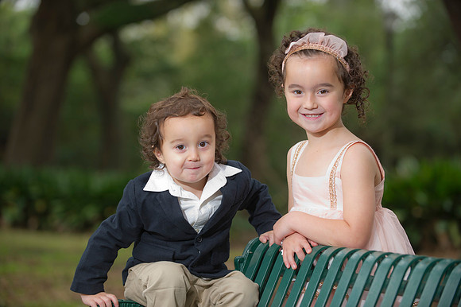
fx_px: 1408
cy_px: 154
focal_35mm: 110
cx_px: 230
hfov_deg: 18.6
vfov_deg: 12.4
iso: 400
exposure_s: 1/200
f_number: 3.2
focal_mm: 110
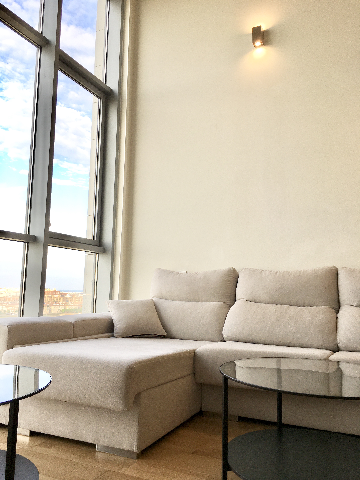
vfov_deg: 61.7
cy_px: 240
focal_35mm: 29
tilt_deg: +5.6
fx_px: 402
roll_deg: -1.0
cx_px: 180
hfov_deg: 48.2
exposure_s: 1/204
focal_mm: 4.15
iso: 25
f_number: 2.2
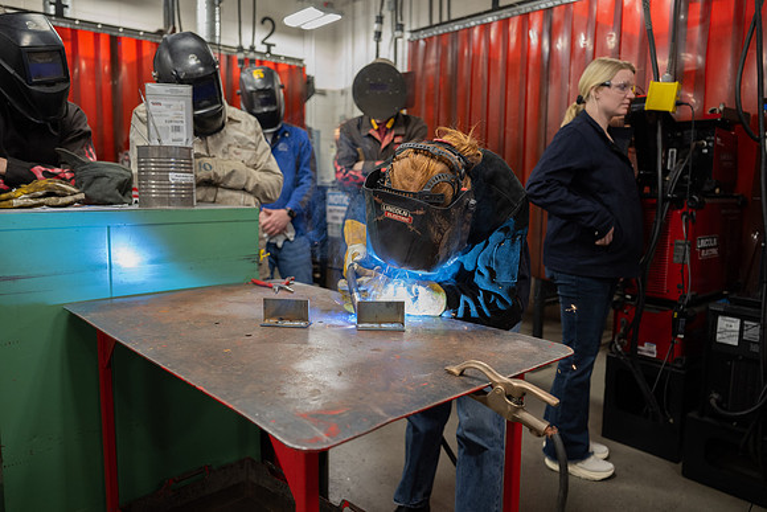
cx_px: 384
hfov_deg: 67.4
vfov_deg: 48.0
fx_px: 575
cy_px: 256
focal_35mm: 27
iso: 1000
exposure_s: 1/125
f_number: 2.8
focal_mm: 27
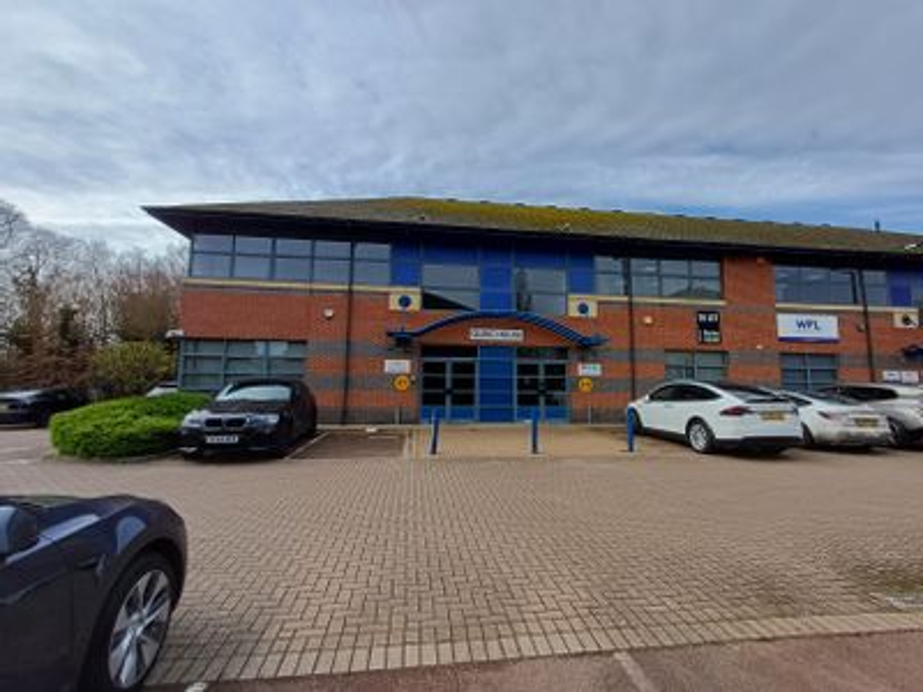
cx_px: 462
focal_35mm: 16
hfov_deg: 94.5
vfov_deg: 78.1
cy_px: 346
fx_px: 427
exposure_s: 1/1311
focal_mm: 1.64
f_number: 2.2
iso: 40
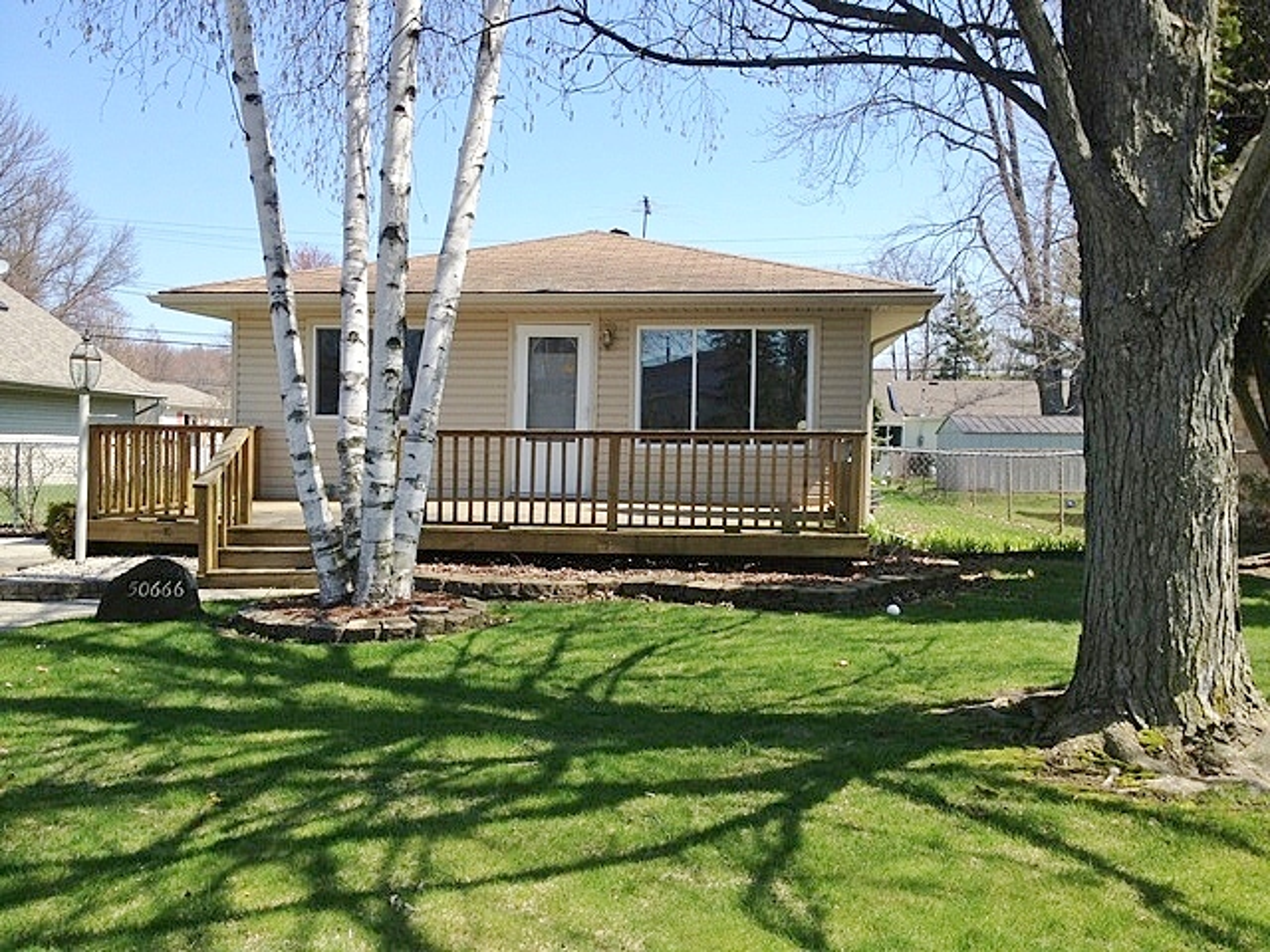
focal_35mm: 35
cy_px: 476
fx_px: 1284
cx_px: 635
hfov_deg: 52.6
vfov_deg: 40.7
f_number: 2.4
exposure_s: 1/863
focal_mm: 4.28
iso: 50
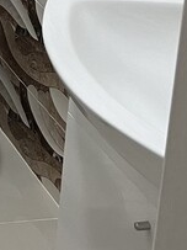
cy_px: -175
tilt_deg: -11.7
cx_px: -247
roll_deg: -0.1
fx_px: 945
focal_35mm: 131
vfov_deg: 13.7
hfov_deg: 10.0
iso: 64
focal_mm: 5.1
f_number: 1.6
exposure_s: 1/50
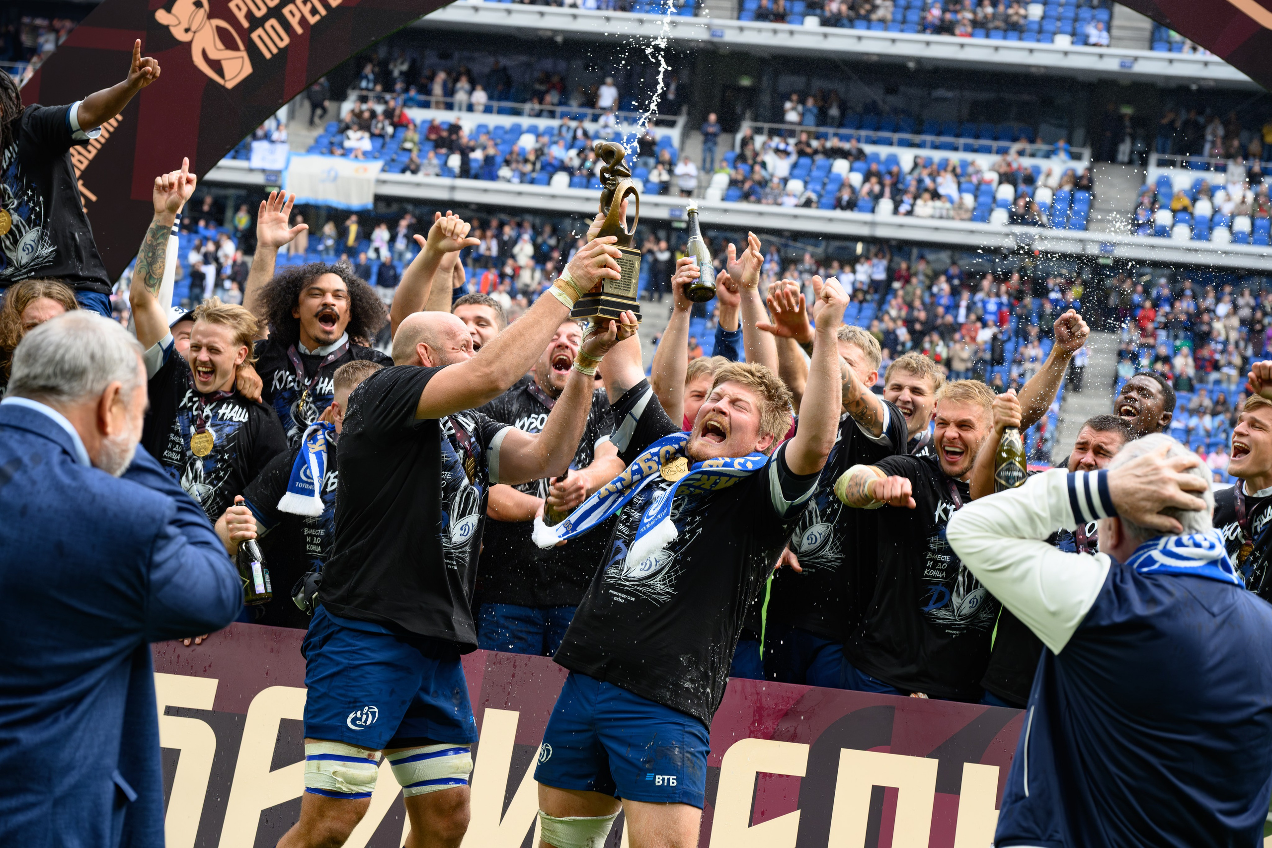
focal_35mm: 82
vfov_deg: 16.7
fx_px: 2897
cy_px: 424
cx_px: 636
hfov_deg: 24.8
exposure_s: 1/640
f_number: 5.6
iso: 900
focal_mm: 82
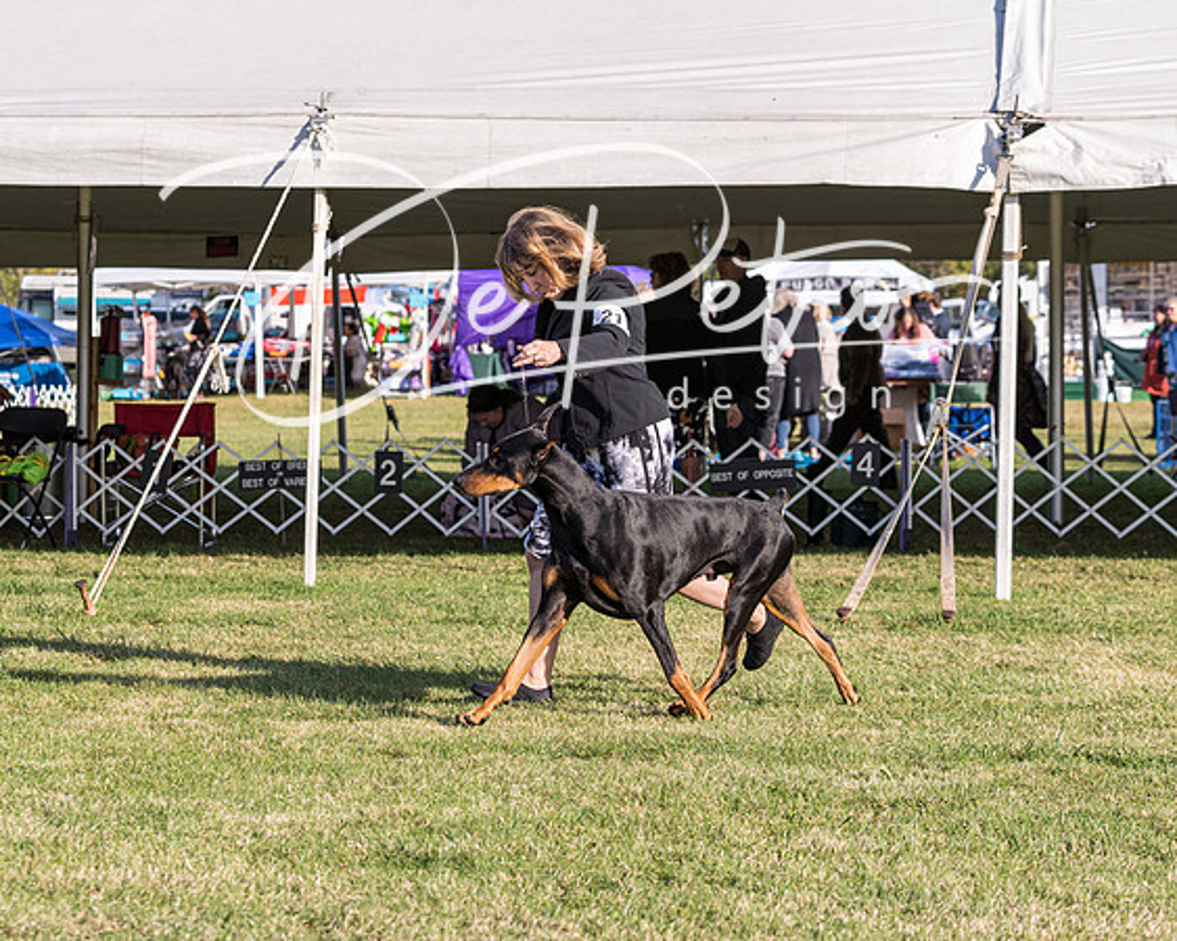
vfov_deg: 17.5
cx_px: 588
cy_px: 470
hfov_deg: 21.8
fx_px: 3059
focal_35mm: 88
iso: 320
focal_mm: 78
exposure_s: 1/1000
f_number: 5.6
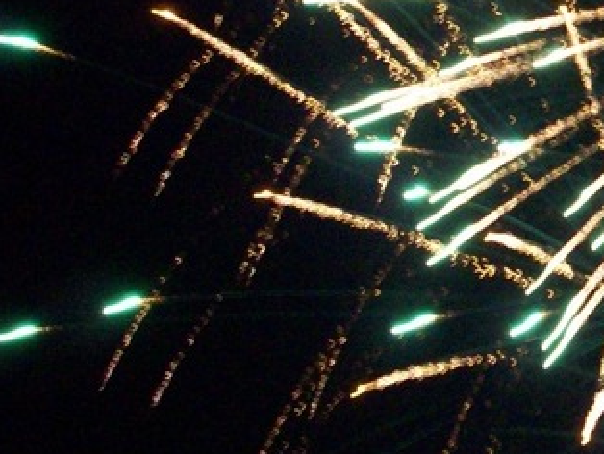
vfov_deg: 12.3
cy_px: 166
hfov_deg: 15.3
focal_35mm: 121
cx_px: 846
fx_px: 2113
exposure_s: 1/8
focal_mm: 6.2
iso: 200
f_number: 2.8
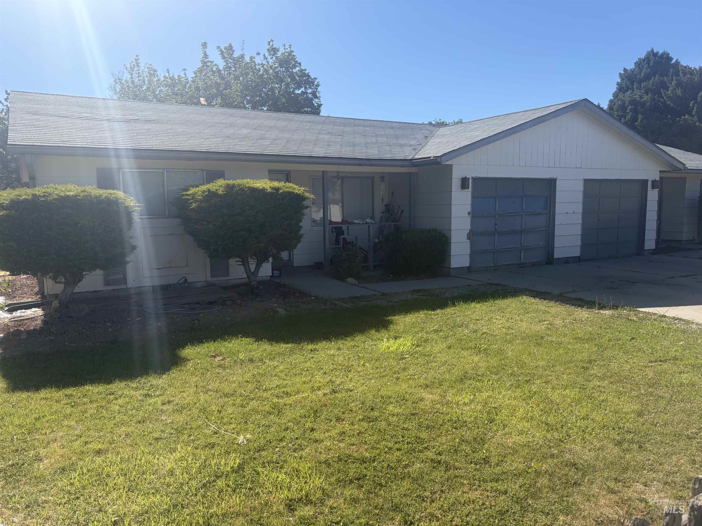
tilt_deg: -5.3
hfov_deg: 67.3
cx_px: 351
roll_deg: +1.1
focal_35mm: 26
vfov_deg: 53.1
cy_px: 263
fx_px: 527
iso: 50
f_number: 1.6
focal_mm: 5.96
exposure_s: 1/2208
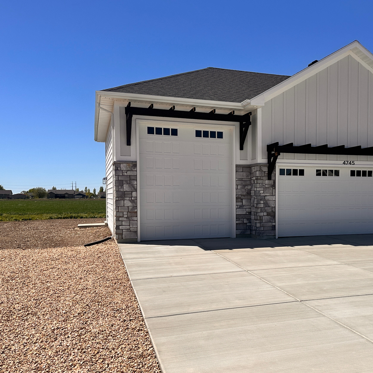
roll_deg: -0.2
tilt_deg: -1.5
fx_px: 414
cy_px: 207
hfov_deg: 47.6
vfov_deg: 48.4
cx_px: 252
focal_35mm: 34
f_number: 1.78
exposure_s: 1/8197
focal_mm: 6.86
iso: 80
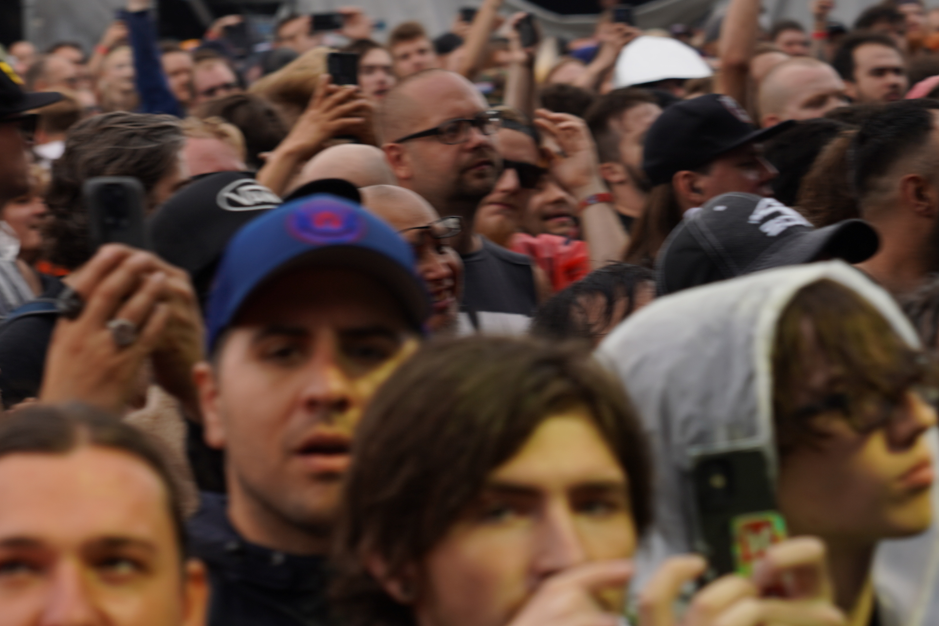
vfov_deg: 7.0
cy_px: 379
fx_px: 5112
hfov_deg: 10.4
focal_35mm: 196
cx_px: 77
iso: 100
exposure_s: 1/250
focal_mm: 105
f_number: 5.6
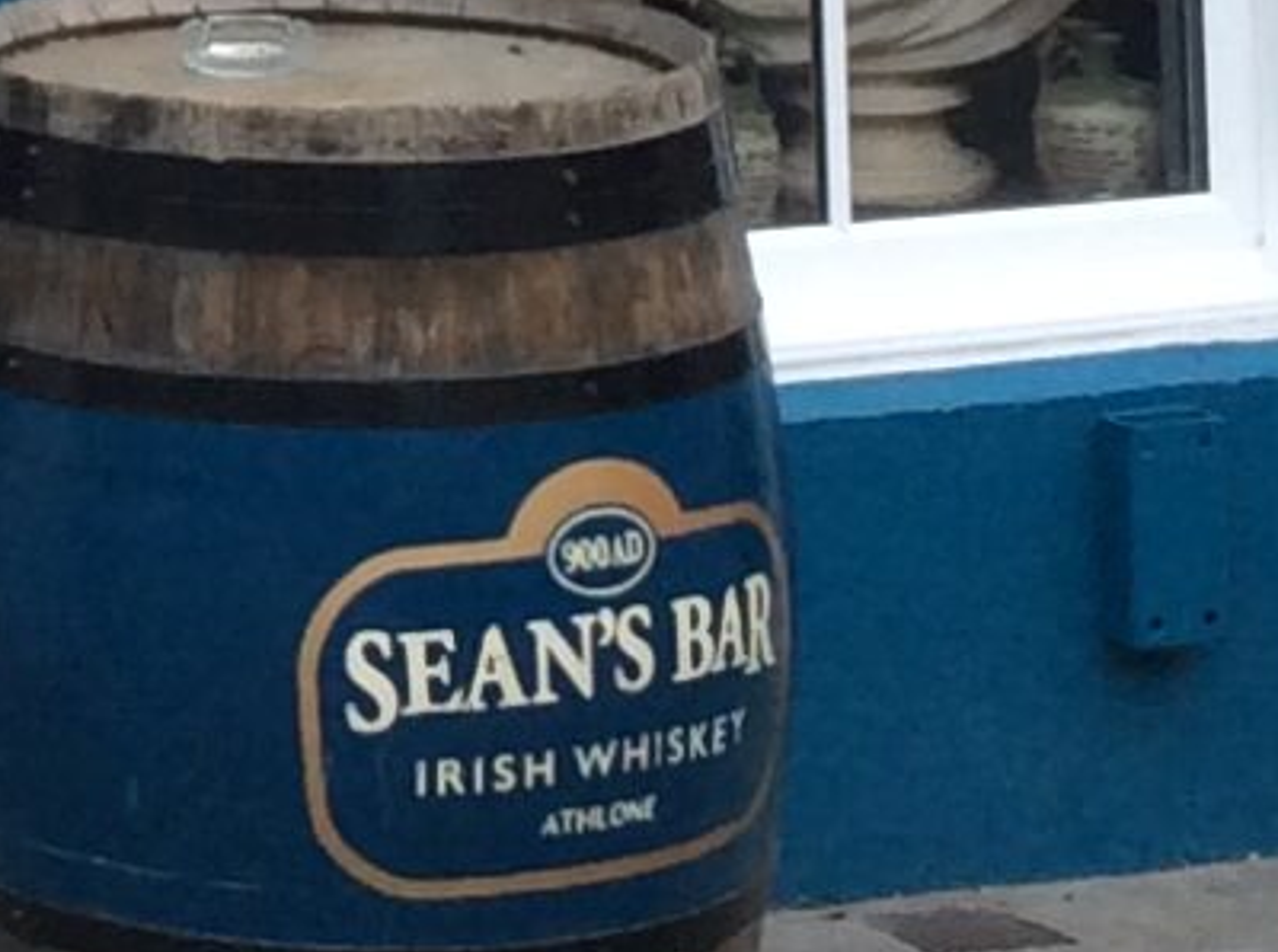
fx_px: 7550
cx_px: -1089
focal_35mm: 205
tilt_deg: -2.5
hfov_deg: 9.2
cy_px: -866
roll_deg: +2.2
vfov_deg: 7.0
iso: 32
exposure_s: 1/440
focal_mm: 3.3
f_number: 2.4
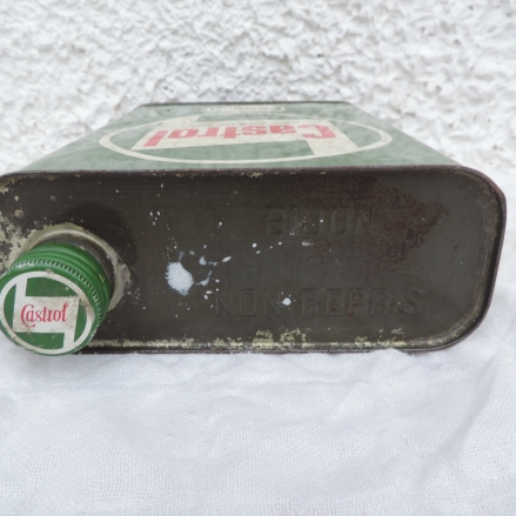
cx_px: 235
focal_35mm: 29
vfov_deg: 55.6
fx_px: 489
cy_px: 259
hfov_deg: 55.5
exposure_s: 1/250
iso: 80
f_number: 3
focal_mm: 4.3
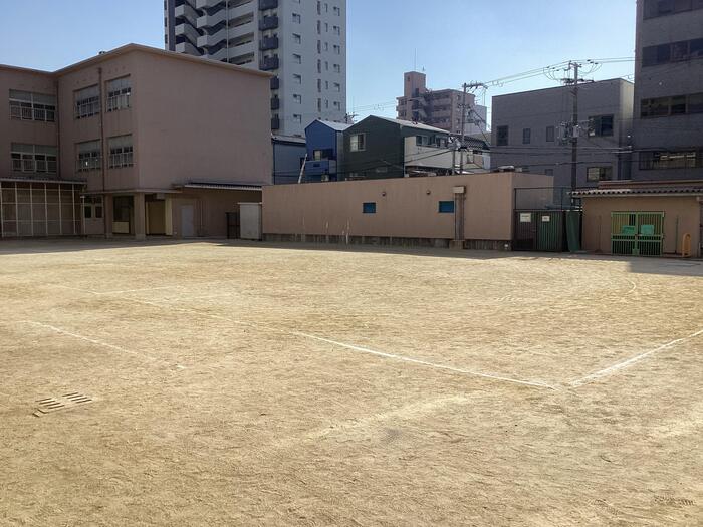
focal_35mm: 31
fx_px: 630
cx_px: 352
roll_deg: -1.9
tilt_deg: -4.6
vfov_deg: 45.4
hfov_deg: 58.4
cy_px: 264
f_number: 2.4
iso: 25
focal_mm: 3.3
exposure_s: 1/2203
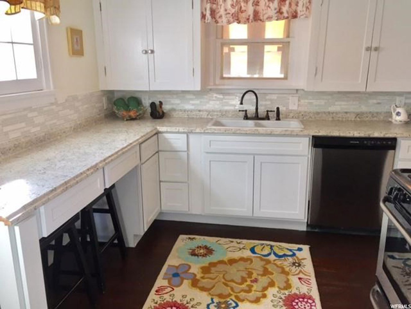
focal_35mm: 29
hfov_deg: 61.7
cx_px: 206
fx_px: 344
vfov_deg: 48.2
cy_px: 154
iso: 32
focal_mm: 4.15
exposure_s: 1/30
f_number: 2.2
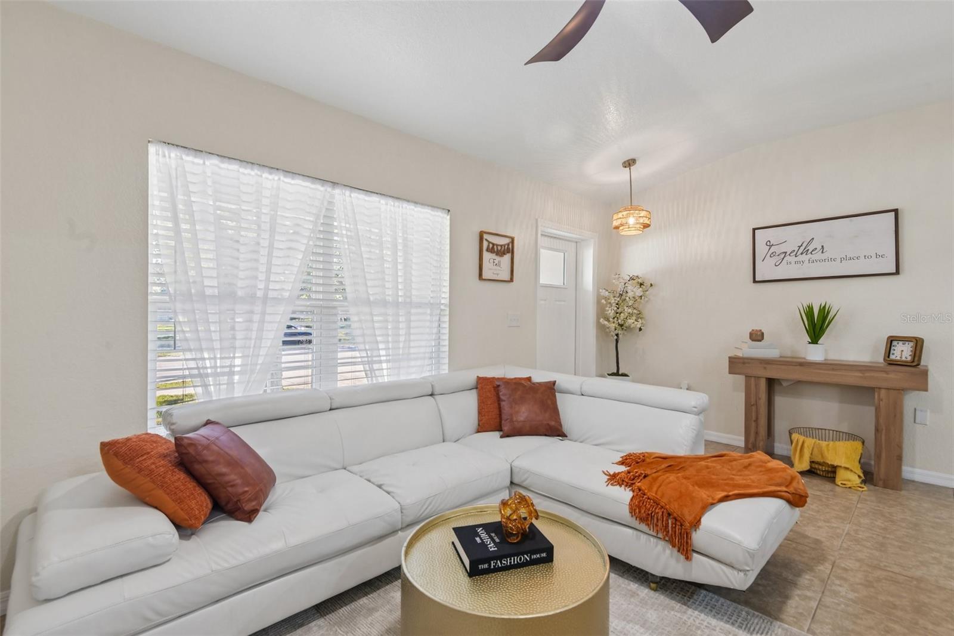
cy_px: 318
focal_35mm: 16
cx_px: 477
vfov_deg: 73.7
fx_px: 424
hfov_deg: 96.7
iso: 400
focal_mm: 16
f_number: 8
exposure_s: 1/25
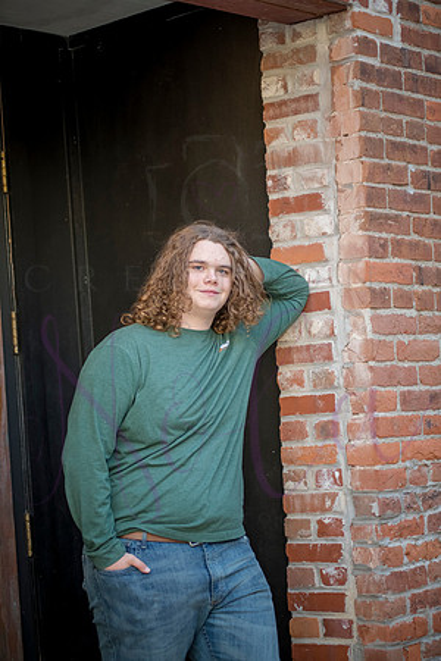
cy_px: 330
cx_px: 220
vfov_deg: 25.4
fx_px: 1470
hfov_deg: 17.1
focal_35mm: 80
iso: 640
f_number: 3.2
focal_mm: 80
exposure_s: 1/320
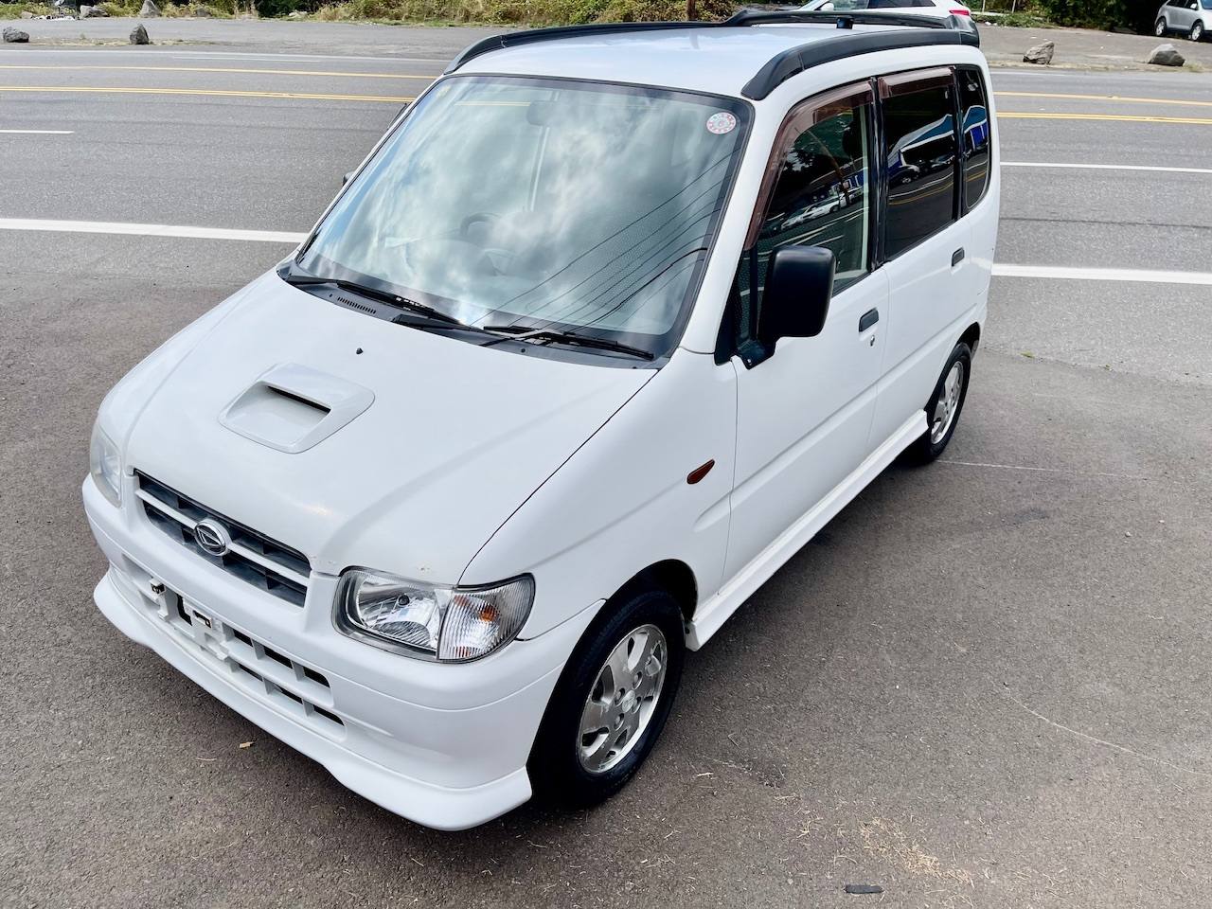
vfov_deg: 54.9
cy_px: 454
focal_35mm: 25
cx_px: 606
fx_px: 875
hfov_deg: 69.4
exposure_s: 1/3788
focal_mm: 5.1
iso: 32
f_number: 1.6
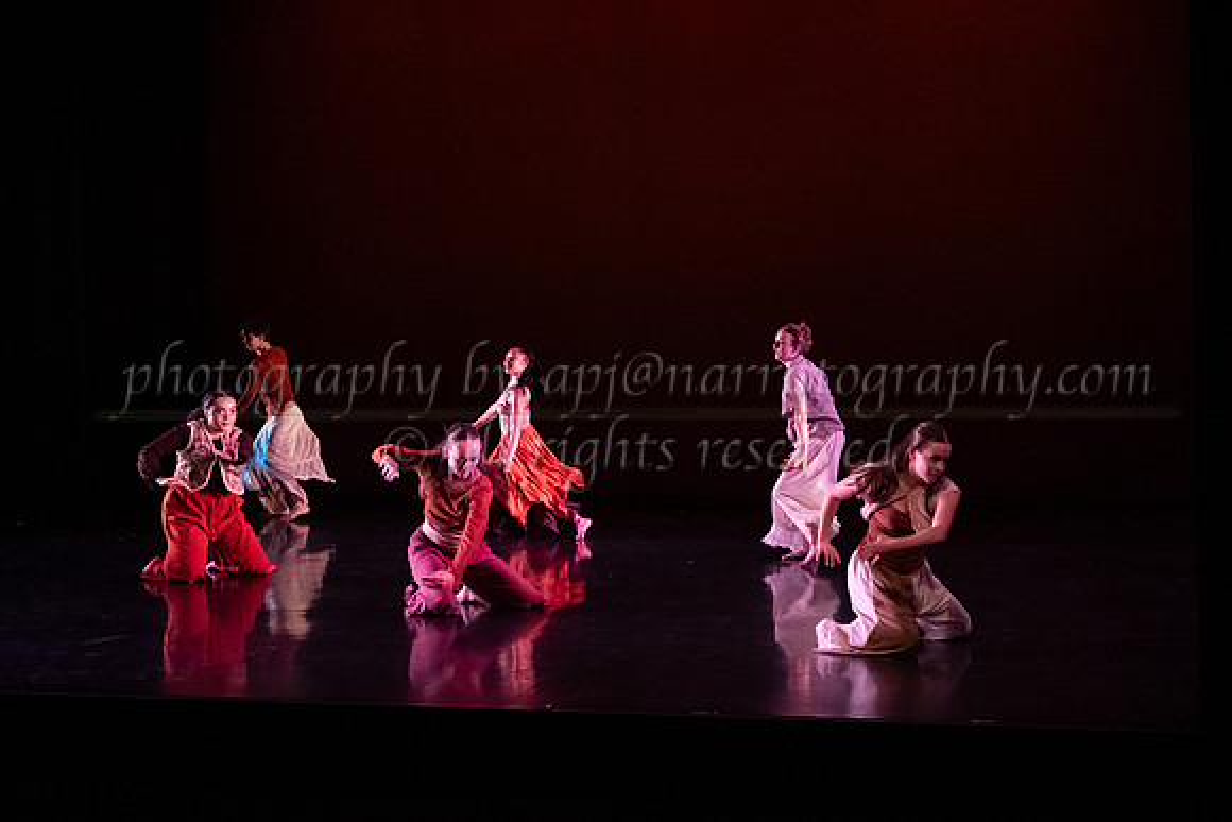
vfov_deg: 25.7
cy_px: 432
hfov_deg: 37.4
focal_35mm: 53
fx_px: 1801
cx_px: 810
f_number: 4
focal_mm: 40
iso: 4000
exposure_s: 1/400
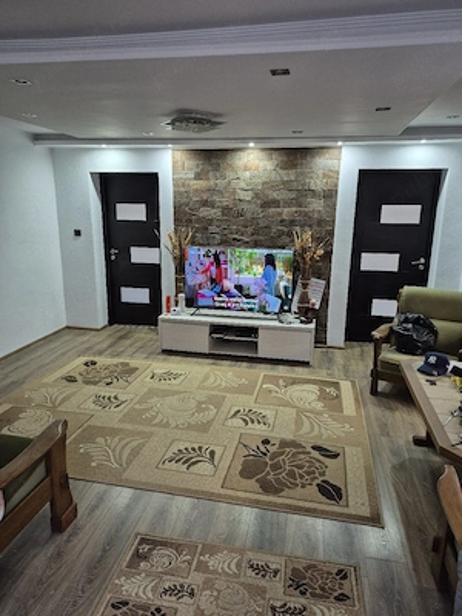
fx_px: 409
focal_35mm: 23
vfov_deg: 73.9
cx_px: 231
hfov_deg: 58.9
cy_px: 308
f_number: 1.8
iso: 320
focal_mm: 5.4
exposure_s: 1/100
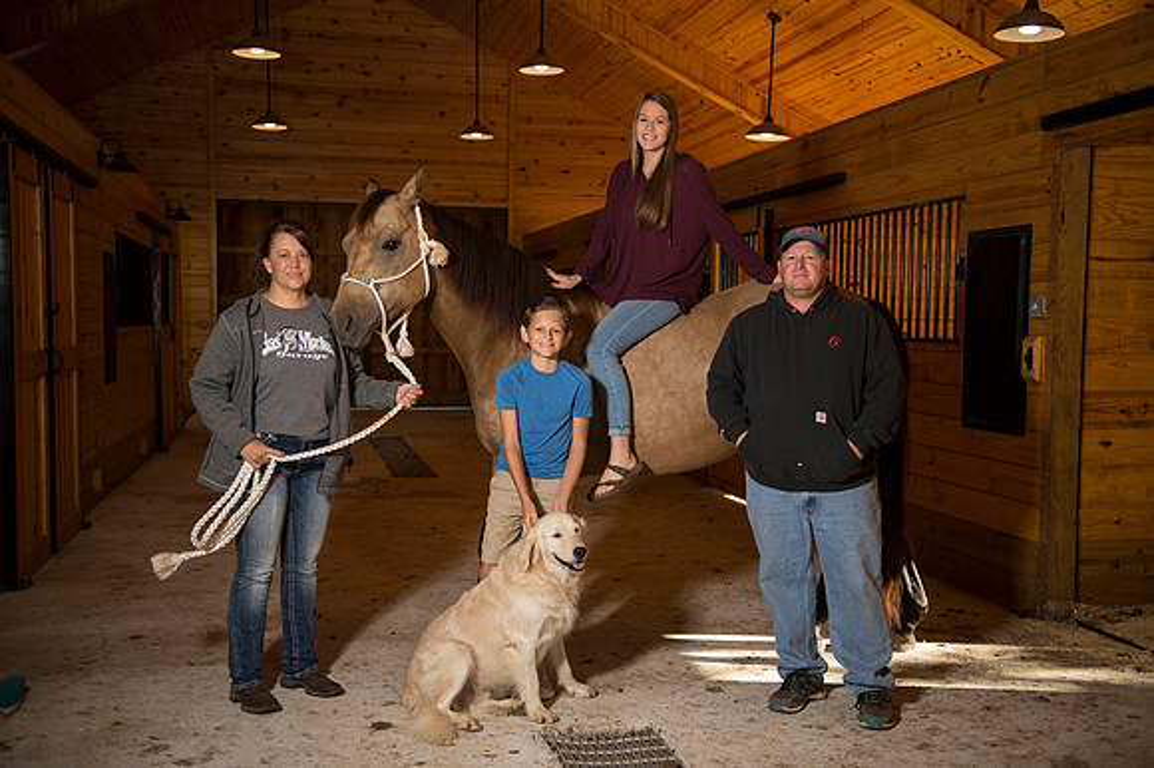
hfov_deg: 50.7
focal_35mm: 38
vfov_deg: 35.0
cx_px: 577
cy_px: 384
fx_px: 1217
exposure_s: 1/125
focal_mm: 38
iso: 125
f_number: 2.8
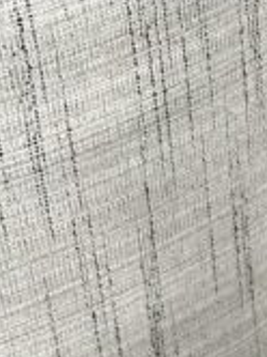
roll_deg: +4.7
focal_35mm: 139
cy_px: 594
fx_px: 1433
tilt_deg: -40.1
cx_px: 614
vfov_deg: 13.1
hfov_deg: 9.6
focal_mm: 6.86
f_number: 1.78
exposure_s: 1/121
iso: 125
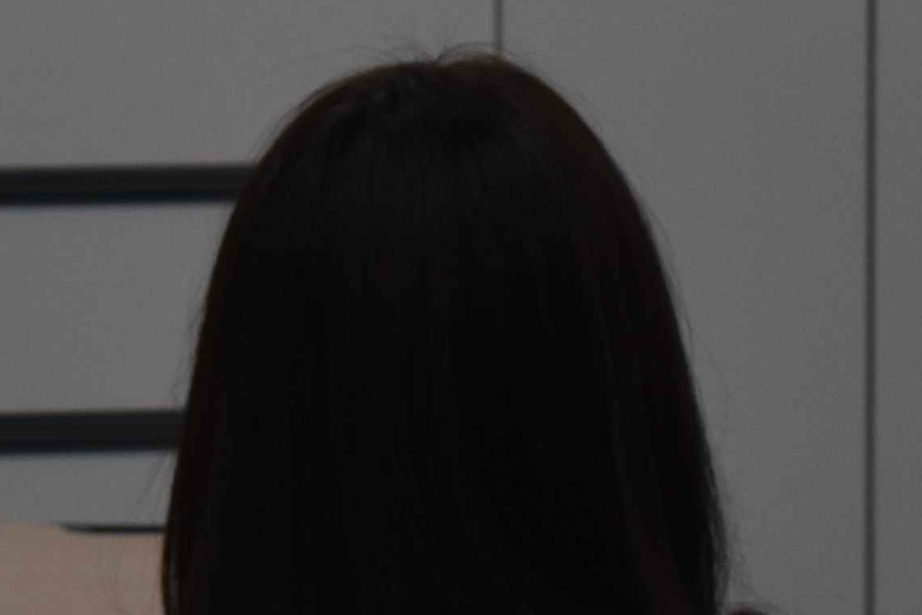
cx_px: 581
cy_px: -568
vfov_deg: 4.3
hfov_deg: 6.6
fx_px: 8041
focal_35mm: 314
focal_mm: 40
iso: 400
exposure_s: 1/125
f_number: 5.6
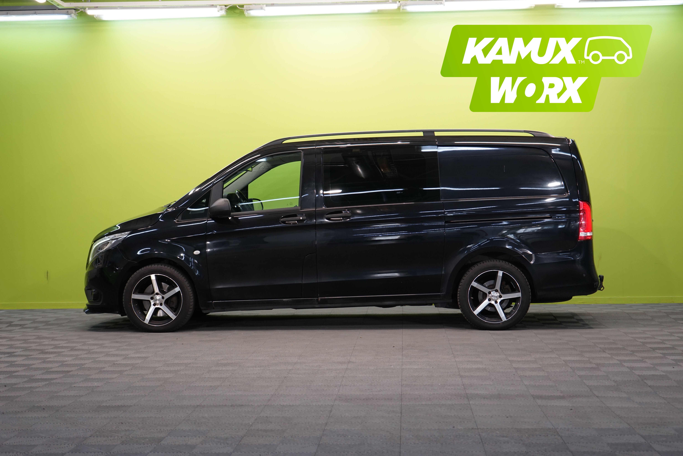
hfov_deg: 32.9
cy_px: 228
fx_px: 1157
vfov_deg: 22.3
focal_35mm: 61
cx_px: 342
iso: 500
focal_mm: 61
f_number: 5.6
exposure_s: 1/40
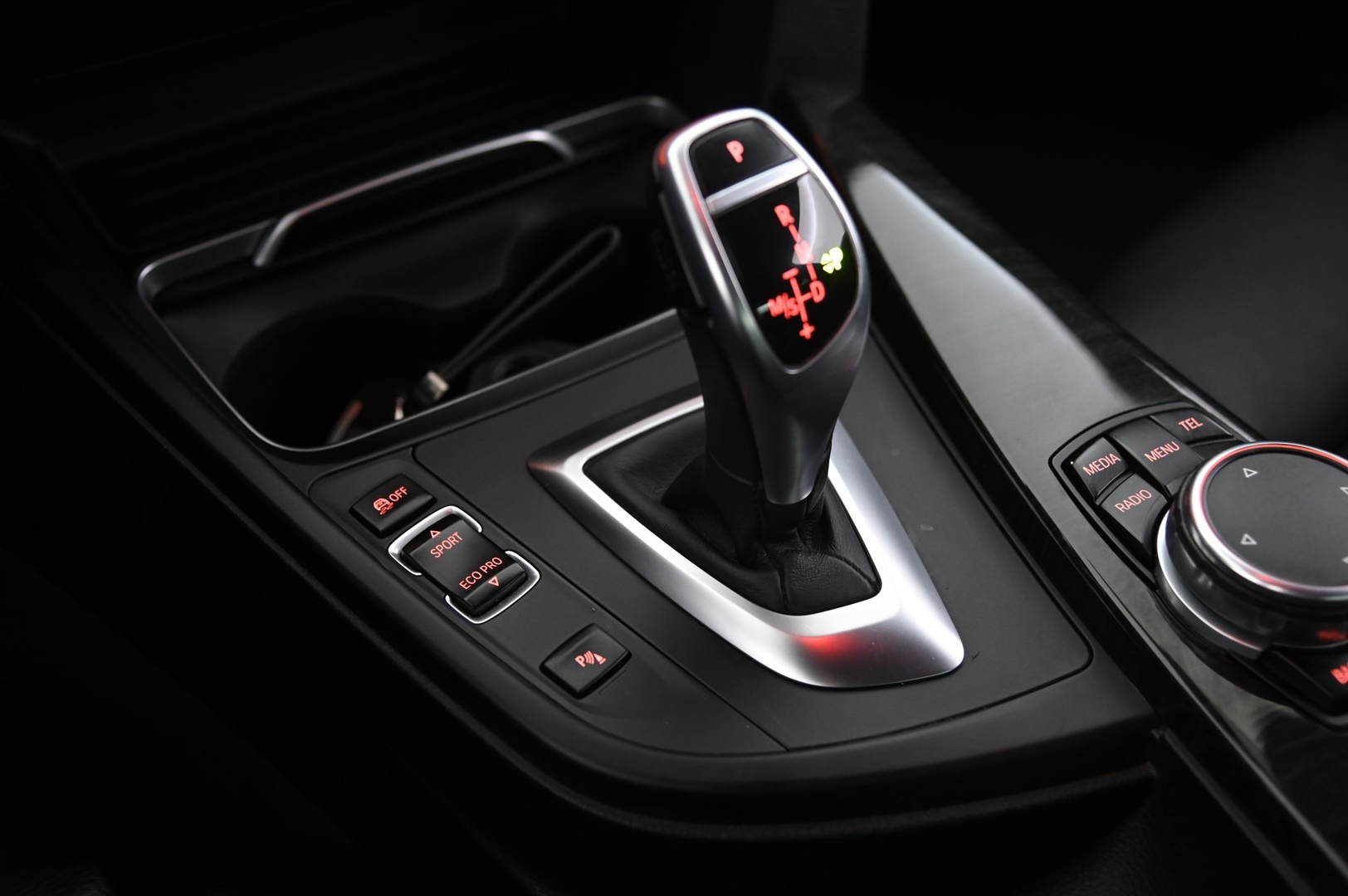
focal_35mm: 44
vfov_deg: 30.5
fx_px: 1646
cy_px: 448
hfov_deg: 44.5
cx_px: 674
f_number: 4
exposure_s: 1/13
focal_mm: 44
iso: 2000
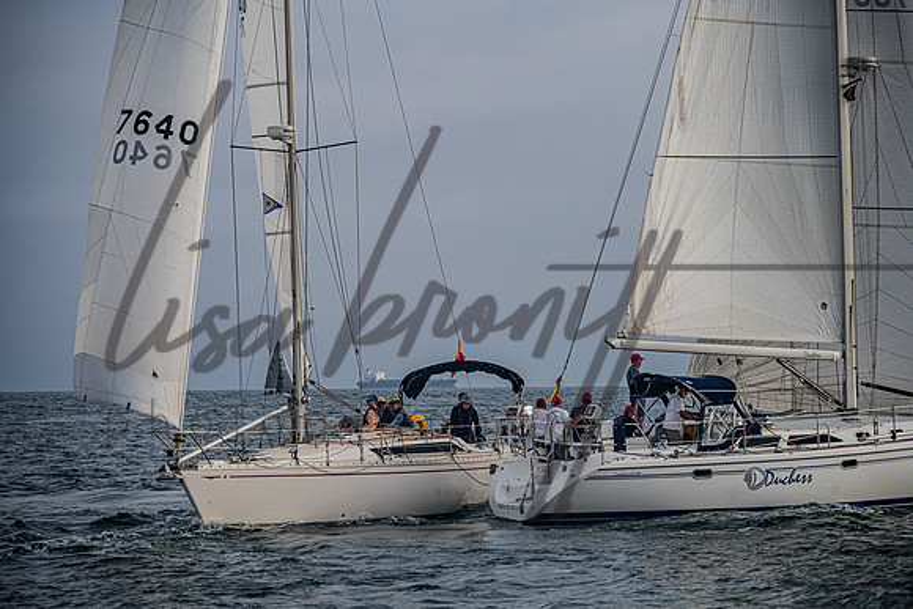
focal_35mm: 160
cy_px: 304
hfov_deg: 12.8
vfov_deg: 8.6
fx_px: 4059
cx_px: 456
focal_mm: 160
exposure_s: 1/1250
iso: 400
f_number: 6.3
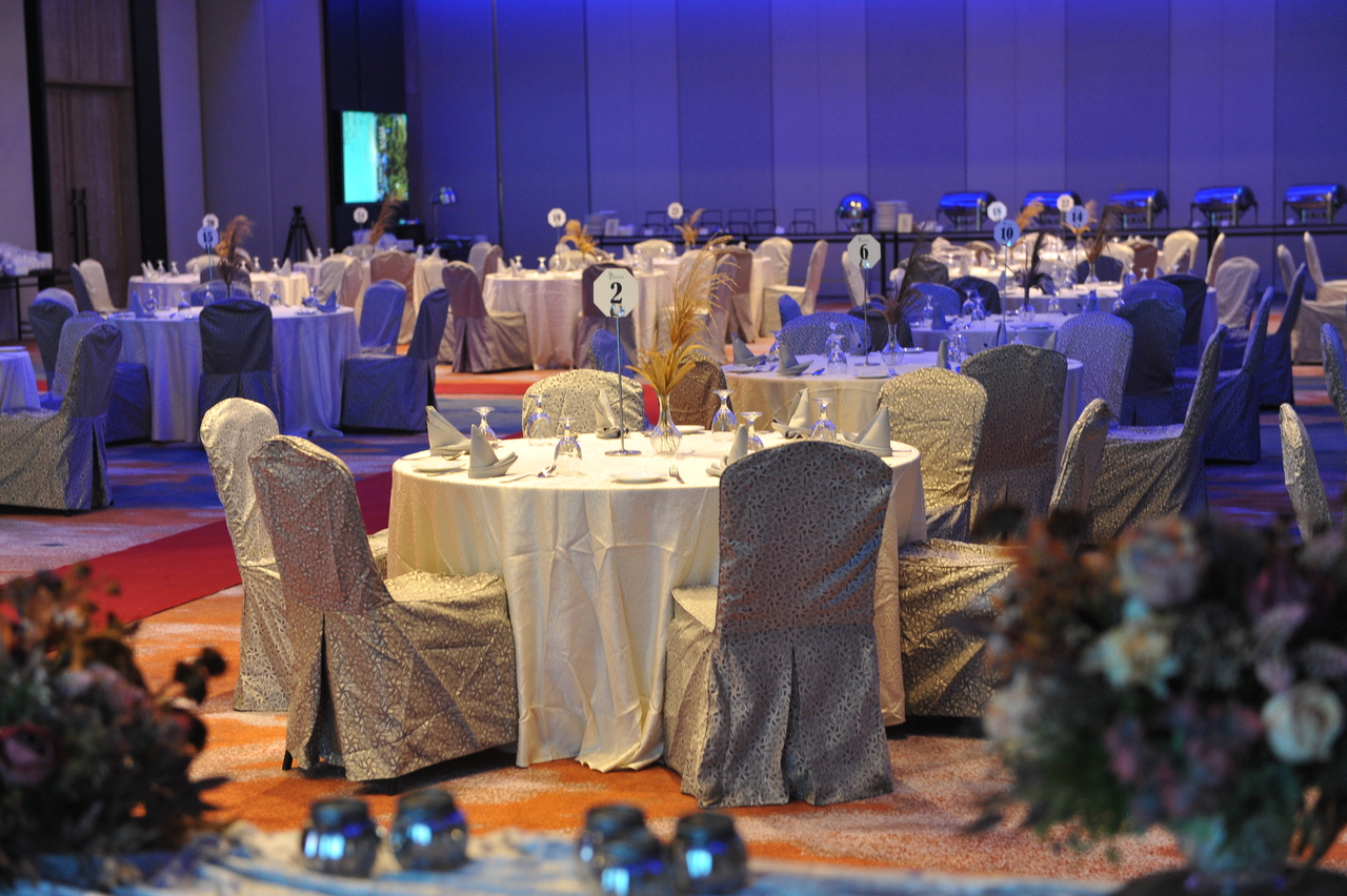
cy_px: 448
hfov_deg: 28.9
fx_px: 2618
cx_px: 674
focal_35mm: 70
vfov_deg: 19.4
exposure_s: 1/50
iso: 2000
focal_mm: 70
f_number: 4
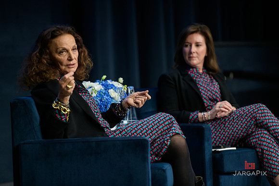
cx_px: 140
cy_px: 93
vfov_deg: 6.9
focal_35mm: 200
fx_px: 1550
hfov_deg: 10.3
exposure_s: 1/200
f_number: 3.2
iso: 1000
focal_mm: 200
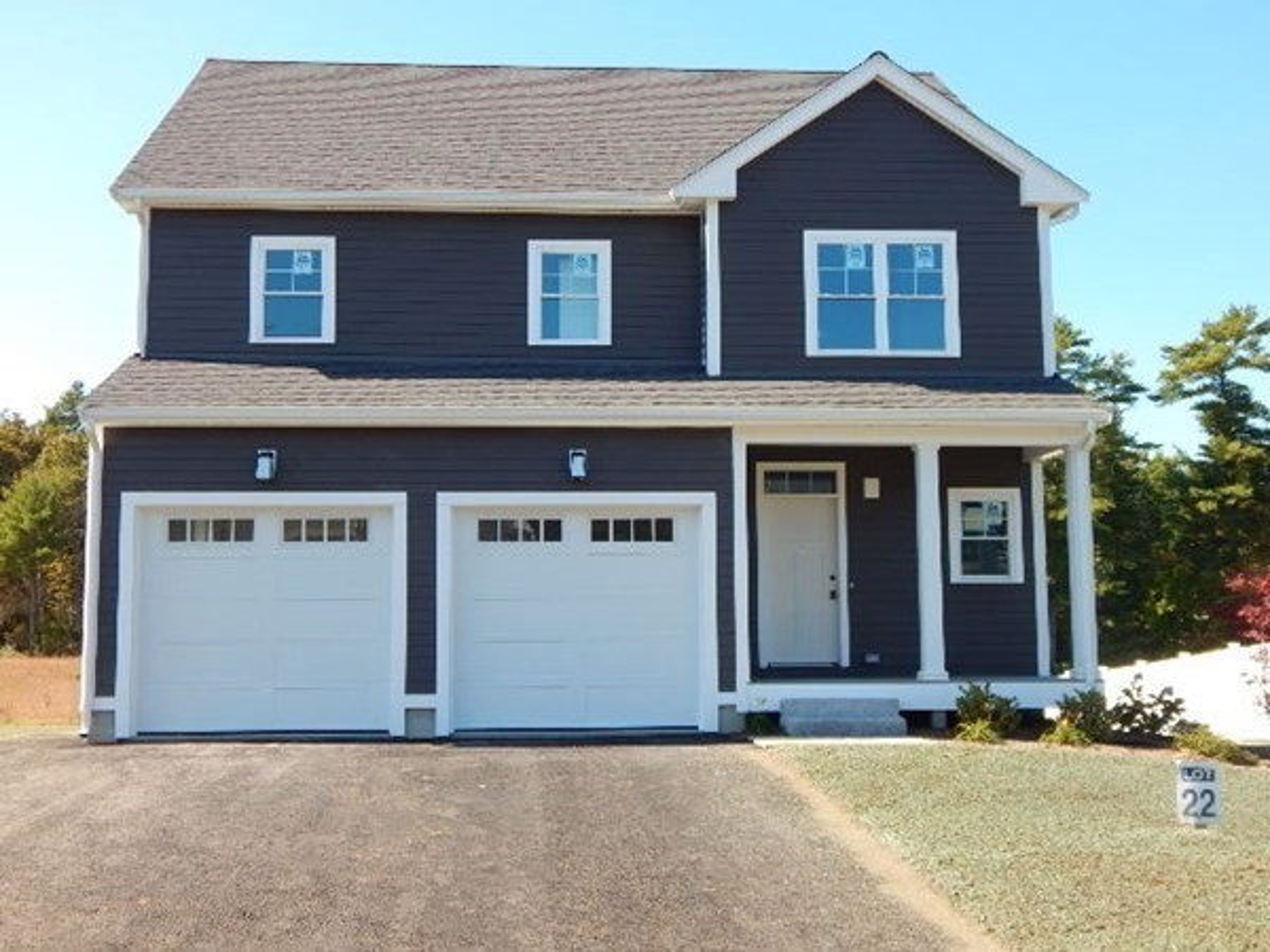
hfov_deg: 43.9
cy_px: 476
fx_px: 1578
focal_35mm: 43
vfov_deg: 33.6
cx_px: 635
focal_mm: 7.7
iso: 125
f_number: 3.6
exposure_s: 1/400
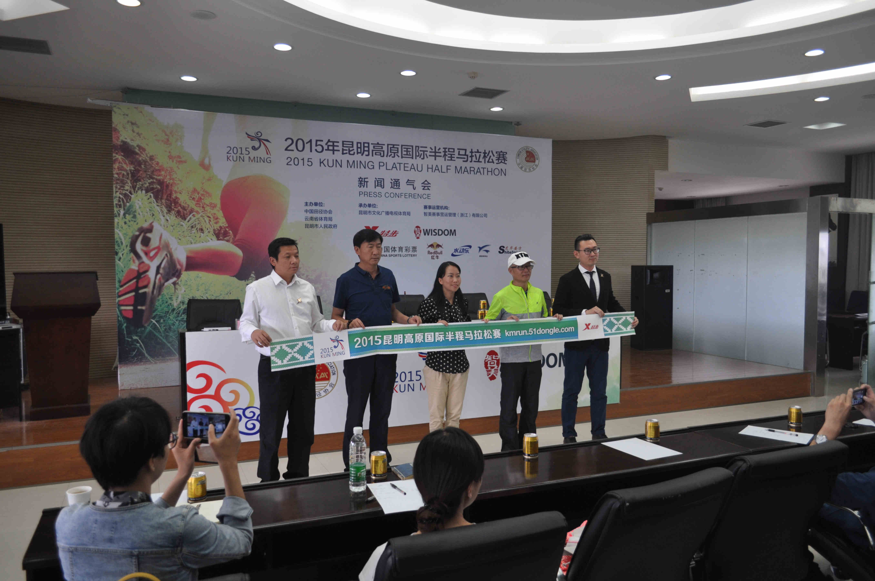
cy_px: 290
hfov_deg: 67.4
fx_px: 655
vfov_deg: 47.8
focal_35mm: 27
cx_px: 438
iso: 400
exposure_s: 1/100
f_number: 3.5
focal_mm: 18
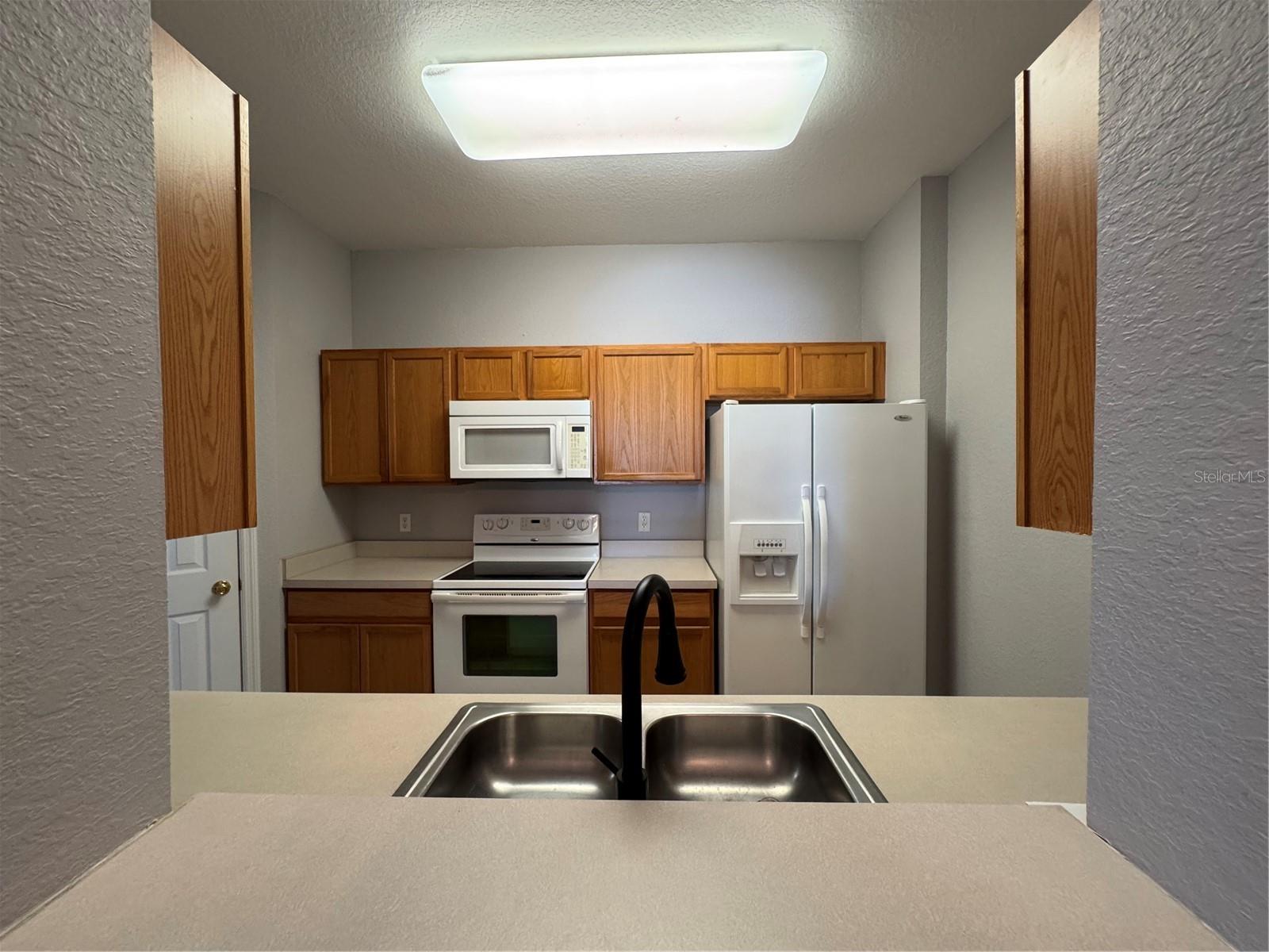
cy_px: 476
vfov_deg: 85.7
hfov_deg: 102.1
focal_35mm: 14
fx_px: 513
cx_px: 634
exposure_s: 1/60
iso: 250
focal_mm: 2.22
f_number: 2.2
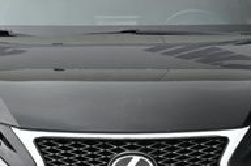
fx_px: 1321
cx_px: 126
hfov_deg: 10.9
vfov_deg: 7.2
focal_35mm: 190
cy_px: 97
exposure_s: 1/250
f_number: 5.6
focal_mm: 38
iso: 400
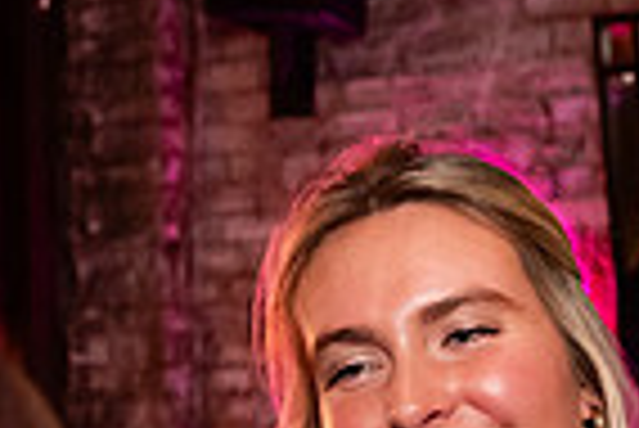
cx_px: 649
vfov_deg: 12.0
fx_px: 1901
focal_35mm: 107
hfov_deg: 18.5
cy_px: 718
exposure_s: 1/100
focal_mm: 24
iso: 3200
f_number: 2.8
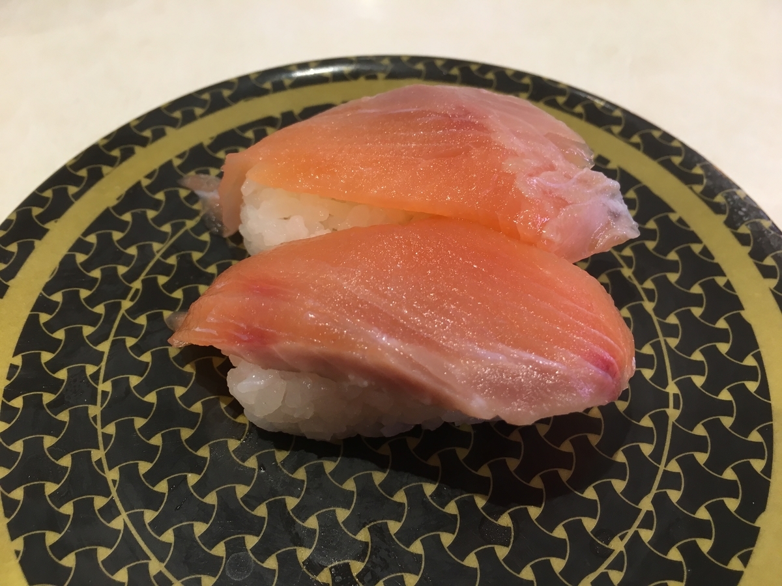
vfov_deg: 48.2
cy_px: 293
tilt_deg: -53.9
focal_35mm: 29
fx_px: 655
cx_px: 391
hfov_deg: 61.7
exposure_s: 1/30
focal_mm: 4.15
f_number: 2.2
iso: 50
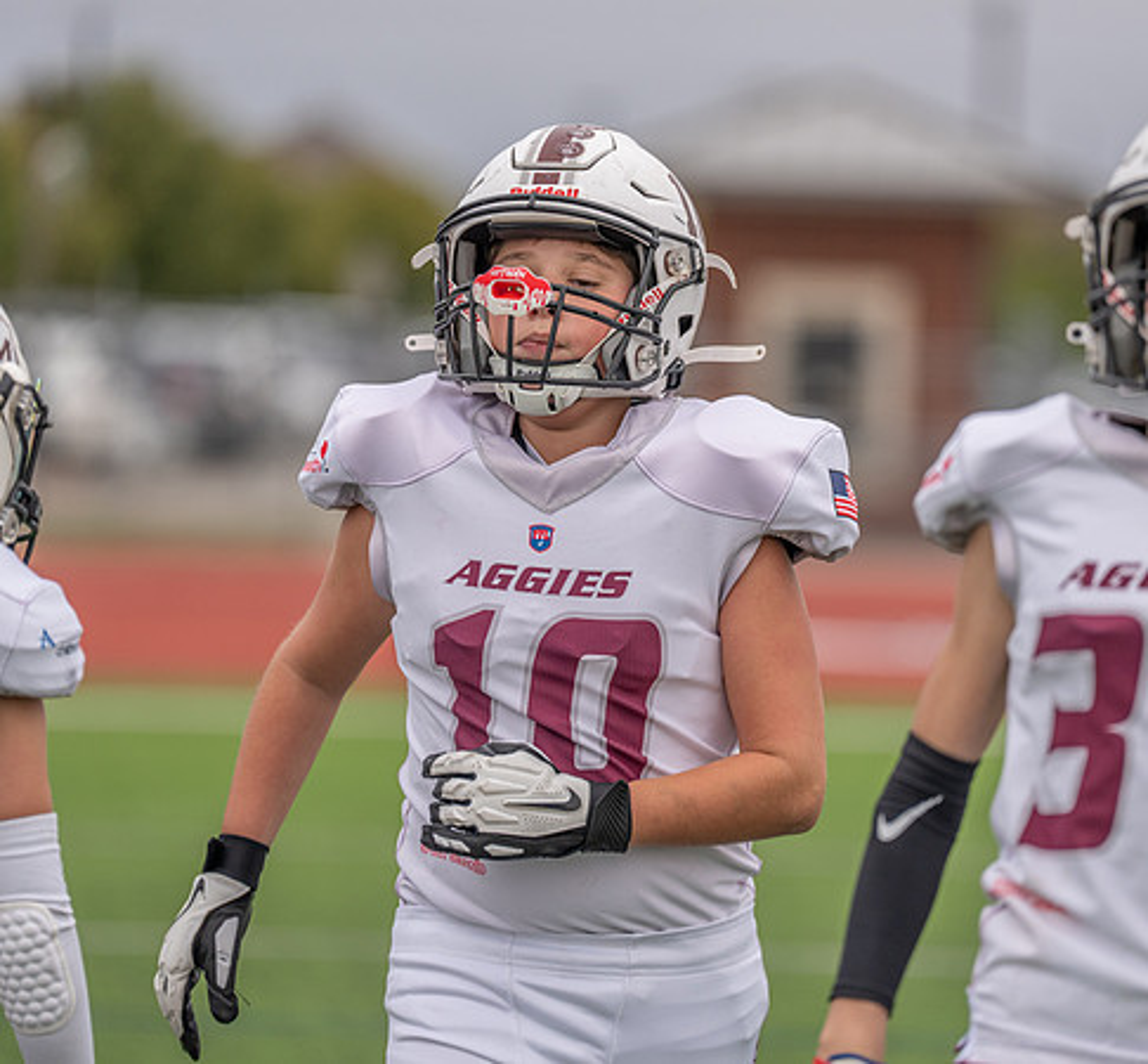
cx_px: 693
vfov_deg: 6.5
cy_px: 500
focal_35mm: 260
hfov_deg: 7.0
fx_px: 9389
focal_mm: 200
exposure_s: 1/1250
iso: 320
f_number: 2.8
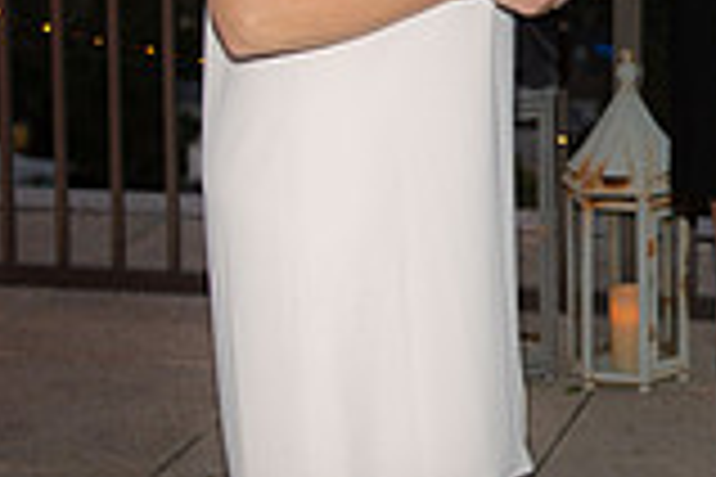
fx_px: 2546
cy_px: 50
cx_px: 865
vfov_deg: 10.7
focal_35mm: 128
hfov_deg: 15.4
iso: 800
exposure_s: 1/125
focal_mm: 35
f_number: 3.5
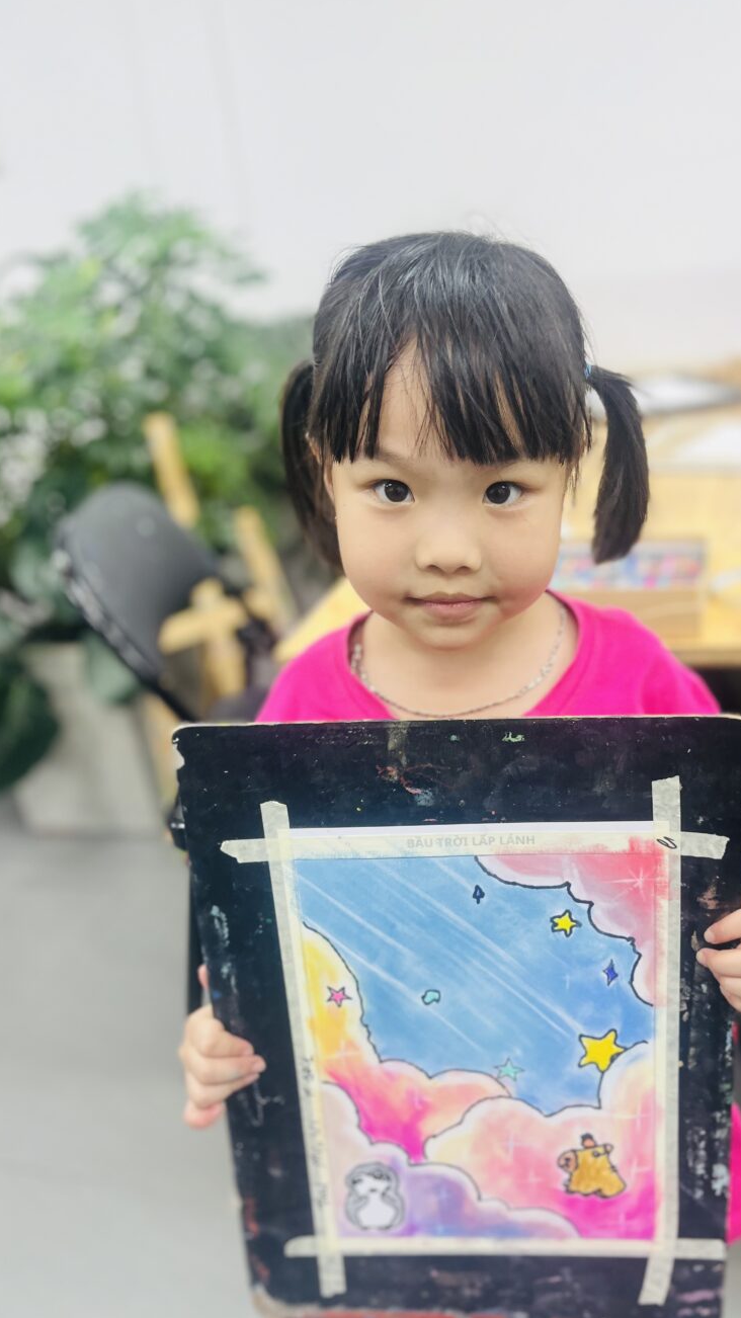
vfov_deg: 66.1
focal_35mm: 29
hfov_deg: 39.9
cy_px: 668
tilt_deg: -24.5
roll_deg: +8.0
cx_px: 469
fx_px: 1013
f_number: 1.6
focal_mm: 5.1
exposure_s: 1/100
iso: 80
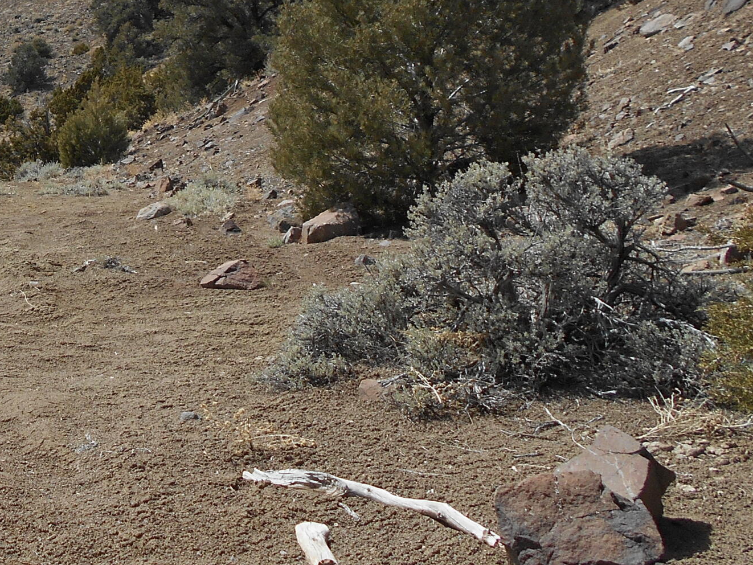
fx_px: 1284
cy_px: 110
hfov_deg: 30.5
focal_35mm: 59
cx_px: 10
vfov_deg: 24.4
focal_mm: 4.6
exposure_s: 1/1000
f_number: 3.2
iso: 80
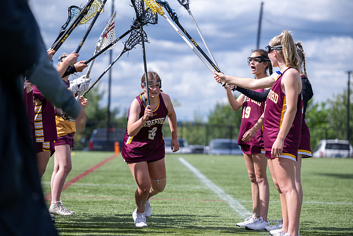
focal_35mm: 140
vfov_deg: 9.8
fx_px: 1373
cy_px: 118
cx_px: 176
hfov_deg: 14.7
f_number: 3.5
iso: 280
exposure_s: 1/2000
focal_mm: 140
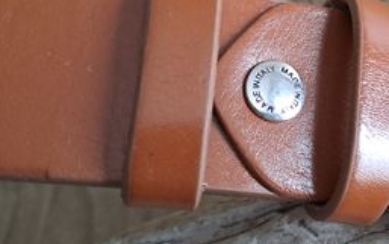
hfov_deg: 34.6
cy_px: 83
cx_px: 356
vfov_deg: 23.5
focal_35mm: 55
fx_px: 583
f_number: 1.8
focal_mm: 4.65
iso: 250
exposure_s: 1/33
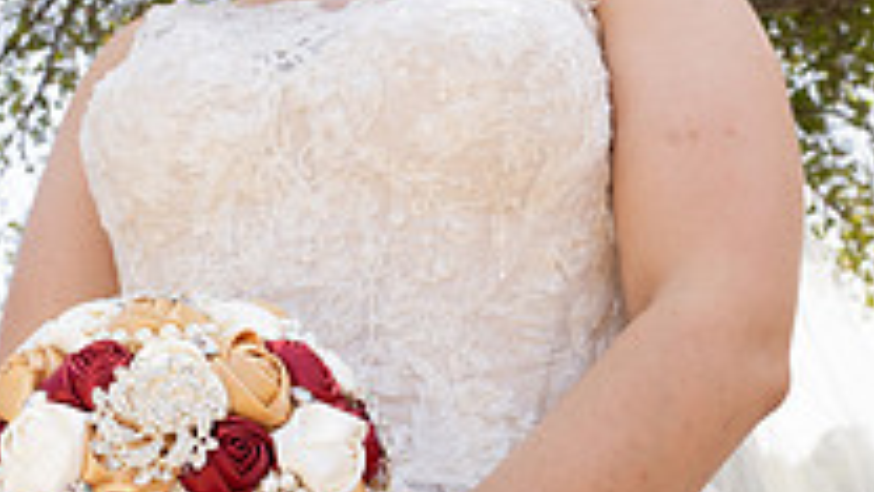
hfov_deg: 35.2
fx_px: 1367
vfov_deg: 20.4
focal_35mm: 59
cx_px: 303
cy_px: 286
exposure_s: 1/200
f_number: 10
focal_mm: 26
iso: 500
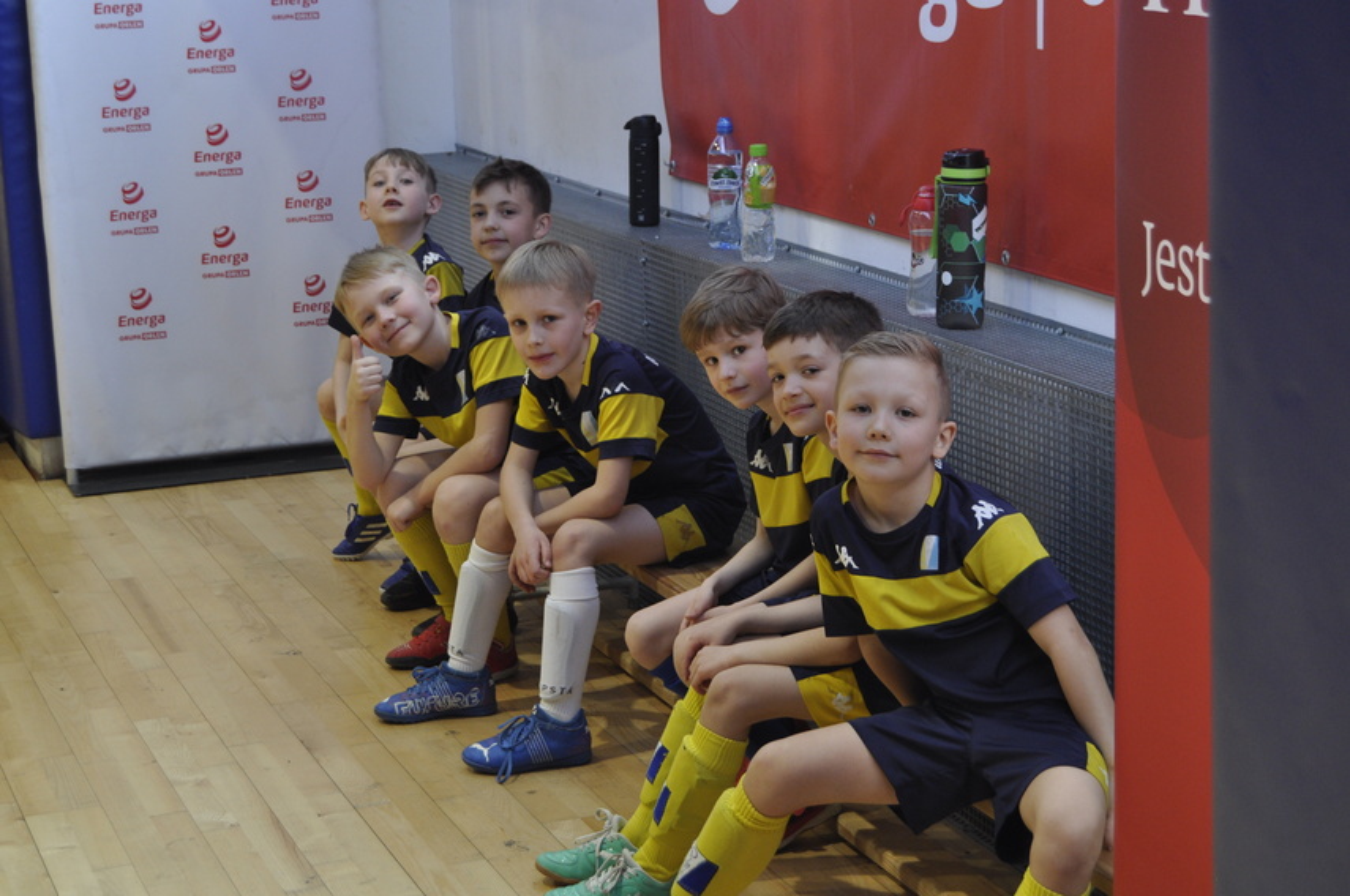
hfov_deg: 29.3
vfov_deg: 19.7
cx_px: 675
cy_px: 448
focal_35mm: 69
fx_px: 2585
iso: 720
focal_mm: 46
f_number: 5.3
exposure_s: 1/60
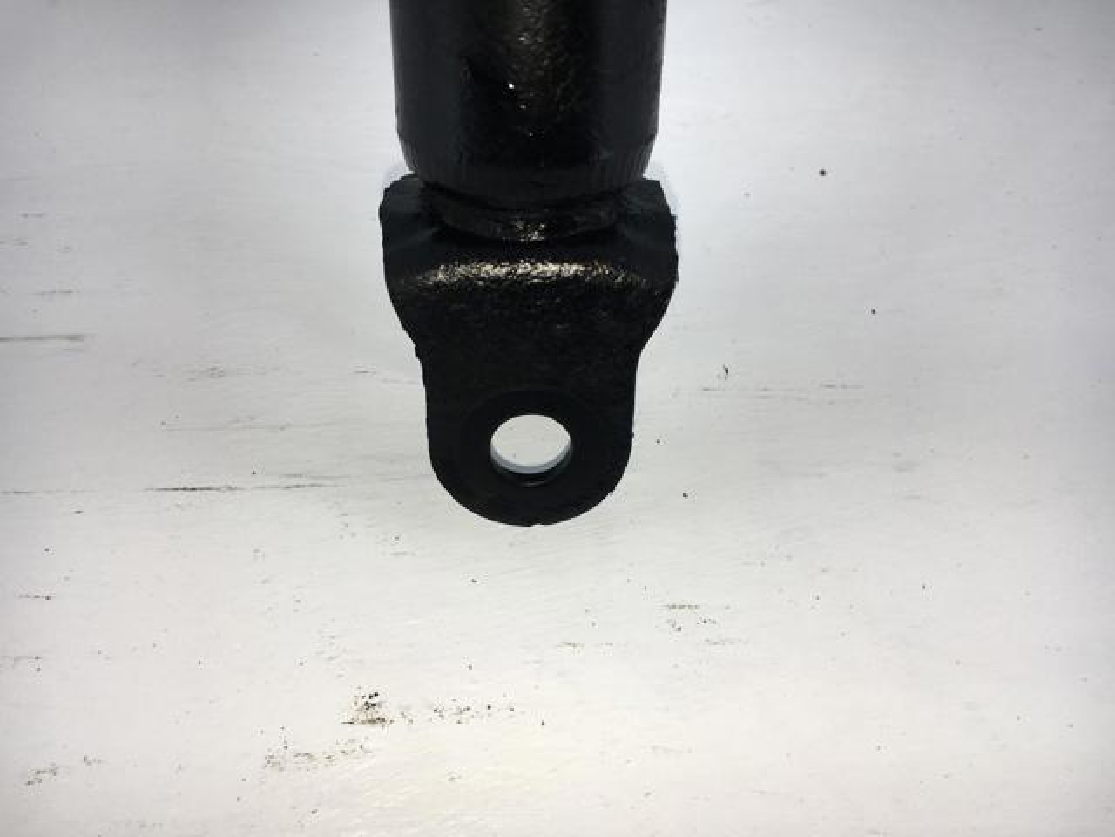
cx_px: 558
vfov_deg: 48.2
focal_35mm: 29
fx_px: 934
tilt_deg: -53.3
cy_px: 418
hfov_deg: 61.7
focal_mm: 4.15
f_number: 2.2
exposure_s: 1/475
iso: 25
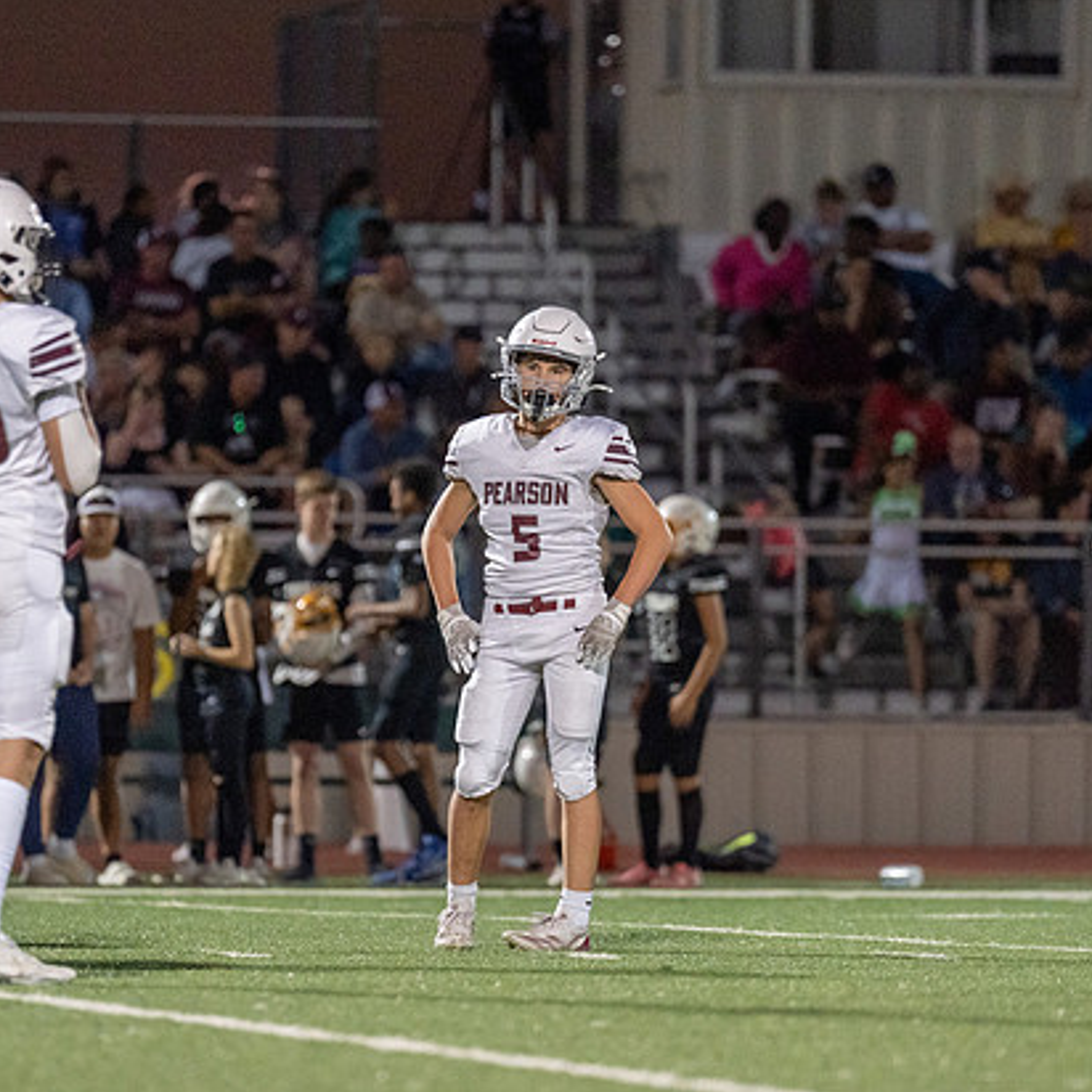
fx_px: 12741
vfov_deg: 4.9
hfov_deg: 4.9
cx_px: 513
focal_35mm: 357
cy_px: 611
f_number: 2.8
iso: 2000
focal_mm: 200
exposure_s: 1/1000
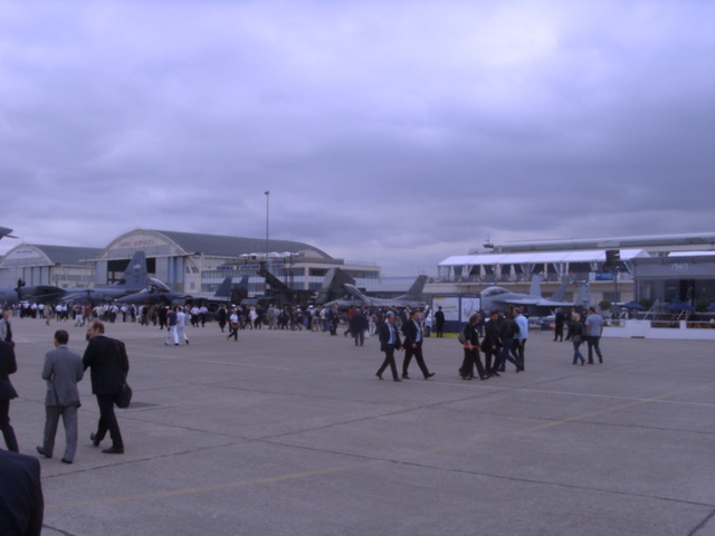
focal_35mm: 36
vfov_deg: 39.7
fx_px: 744
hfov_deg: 51.4
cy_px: 268
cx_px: 358
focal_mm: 6
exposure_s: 1/500
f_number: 5.5
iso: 80
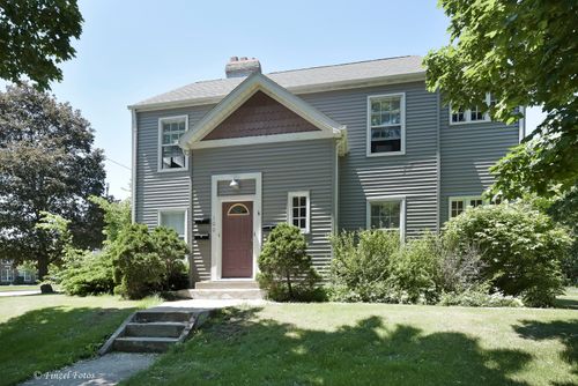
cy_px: 193
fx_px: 321
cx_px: 289
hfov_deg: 83.9
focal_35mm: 20
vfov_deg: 62.0
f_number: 11
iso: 320
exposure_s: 1/160
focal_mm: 20
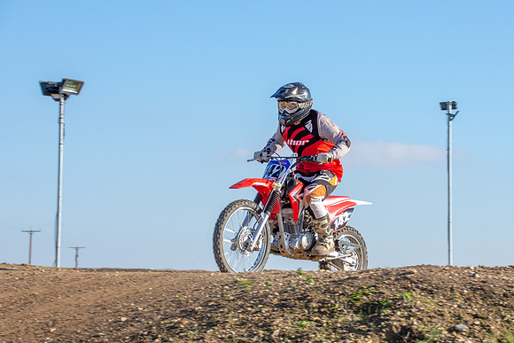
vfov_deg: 10.3
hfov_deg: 15.3
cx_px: 314
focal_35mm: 134
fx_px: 1907
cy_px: 176
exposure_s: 1/400
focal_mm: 70
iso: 200
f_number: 9
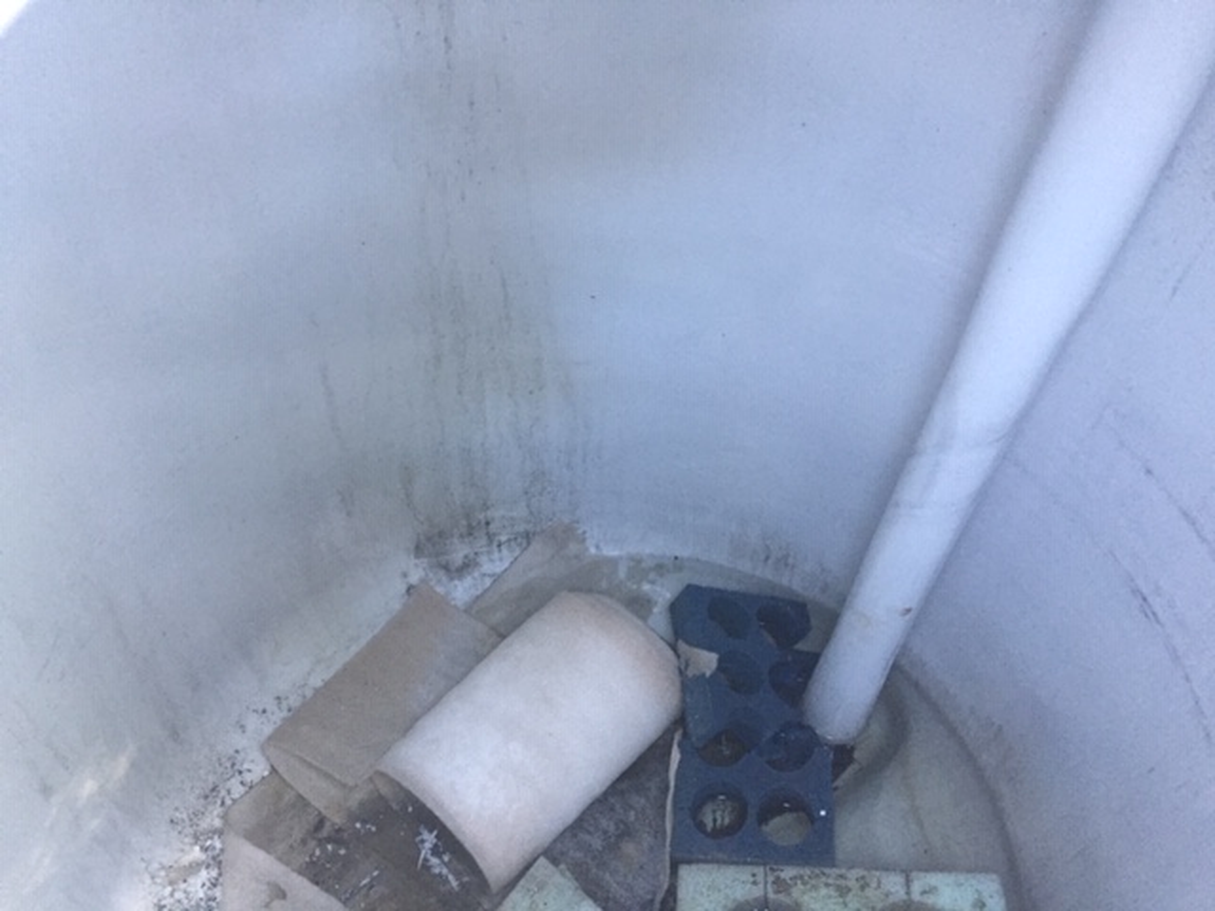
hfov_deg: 61.7
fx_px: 1018
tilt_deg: -48.1
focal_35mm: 29
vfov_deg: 48.2
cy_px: 456
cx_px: 608
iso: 200
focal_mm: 4.15
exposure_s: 1/30
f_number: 2.2
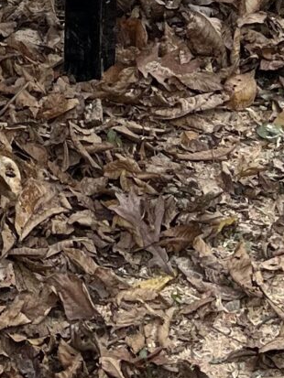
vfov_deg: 10.0
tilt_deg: -9.4
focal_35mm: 161
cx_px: -73
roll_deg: -1.3
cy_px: -657
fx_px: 1760
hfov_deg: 9.1
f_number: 1.6
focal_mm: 5.1
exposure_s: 1/406
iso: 50
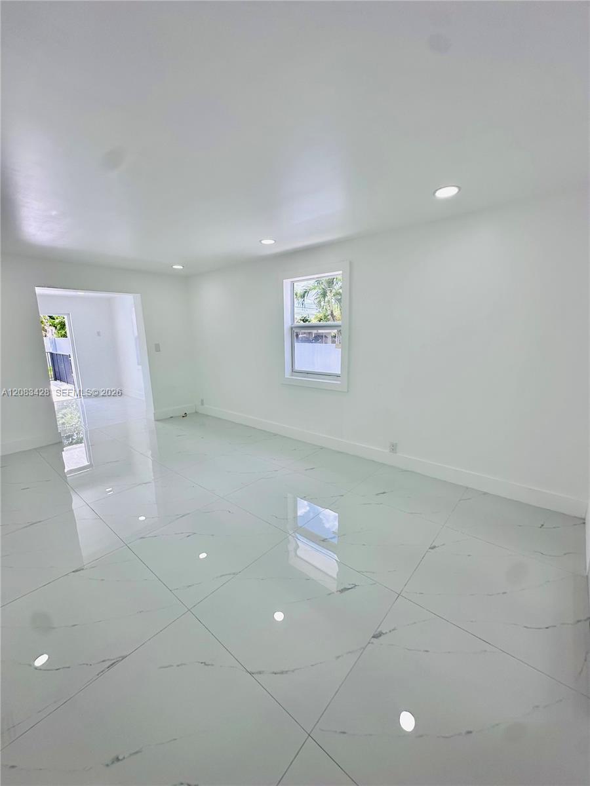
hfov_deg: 85.7
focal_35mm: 14
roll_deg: +0.6
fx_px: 318
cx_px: 295
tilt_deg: -10.6
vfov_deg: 102.1
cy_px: 393
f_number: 2.2
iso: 40
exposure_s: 1/330
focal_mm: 2.22
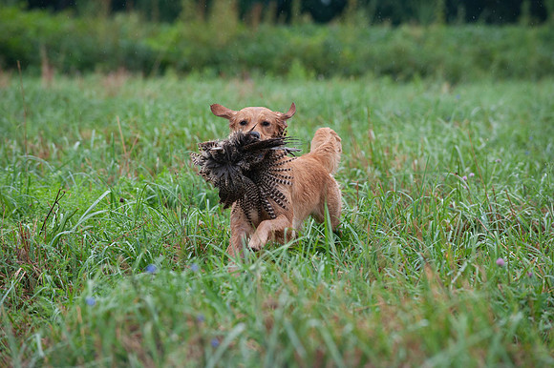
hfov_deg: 10.3
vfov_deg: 6.9
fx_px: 3076
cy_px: 184
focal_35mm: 200
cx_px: 277
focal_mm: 200
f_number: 5.6
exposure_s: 1/800
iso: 800
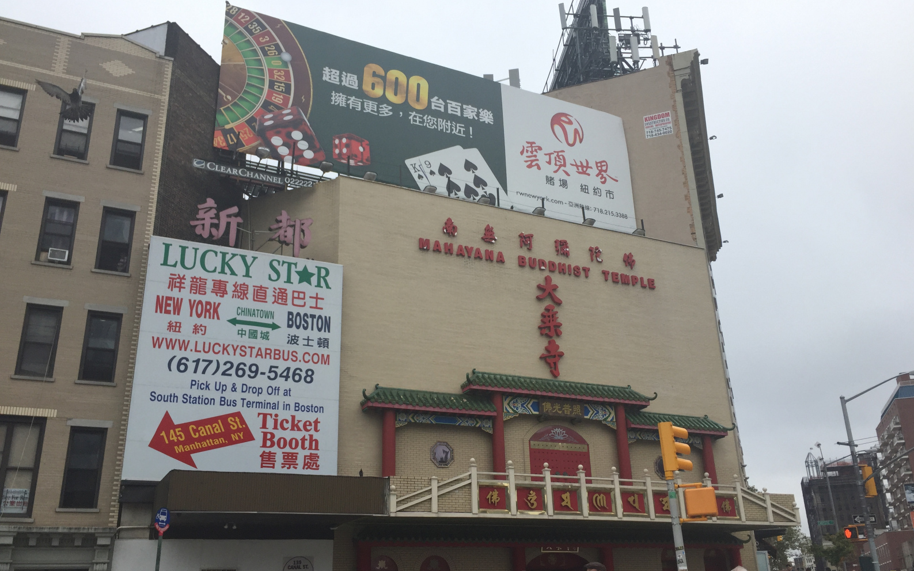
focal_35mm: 31
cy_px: 310
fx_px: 772
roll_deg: +0.4
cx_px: 460
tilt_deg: +21.0
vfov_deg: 40.6
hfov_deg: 61.2
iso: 32
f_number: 2.2
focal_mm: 4.15
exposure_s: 1/1582
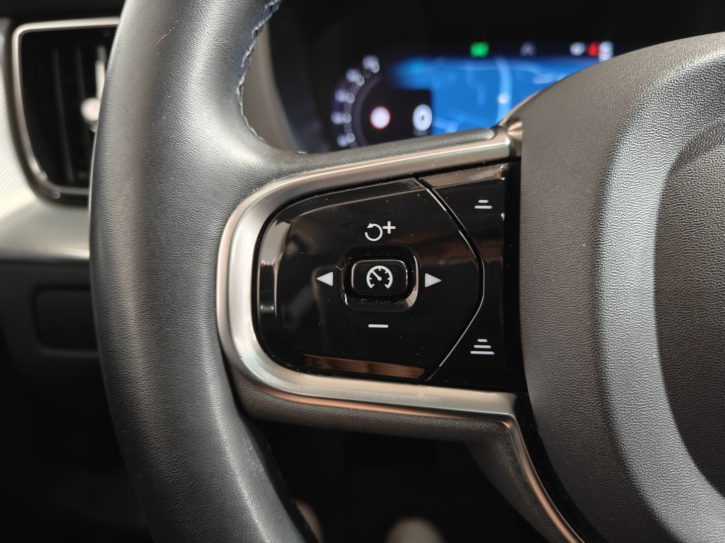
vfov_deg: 56.8
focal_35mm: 24
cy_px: 272
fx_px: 503
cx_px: 362
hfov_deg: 71.6
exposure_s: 1/20
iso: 1250
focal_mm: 5.59
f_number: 1.8
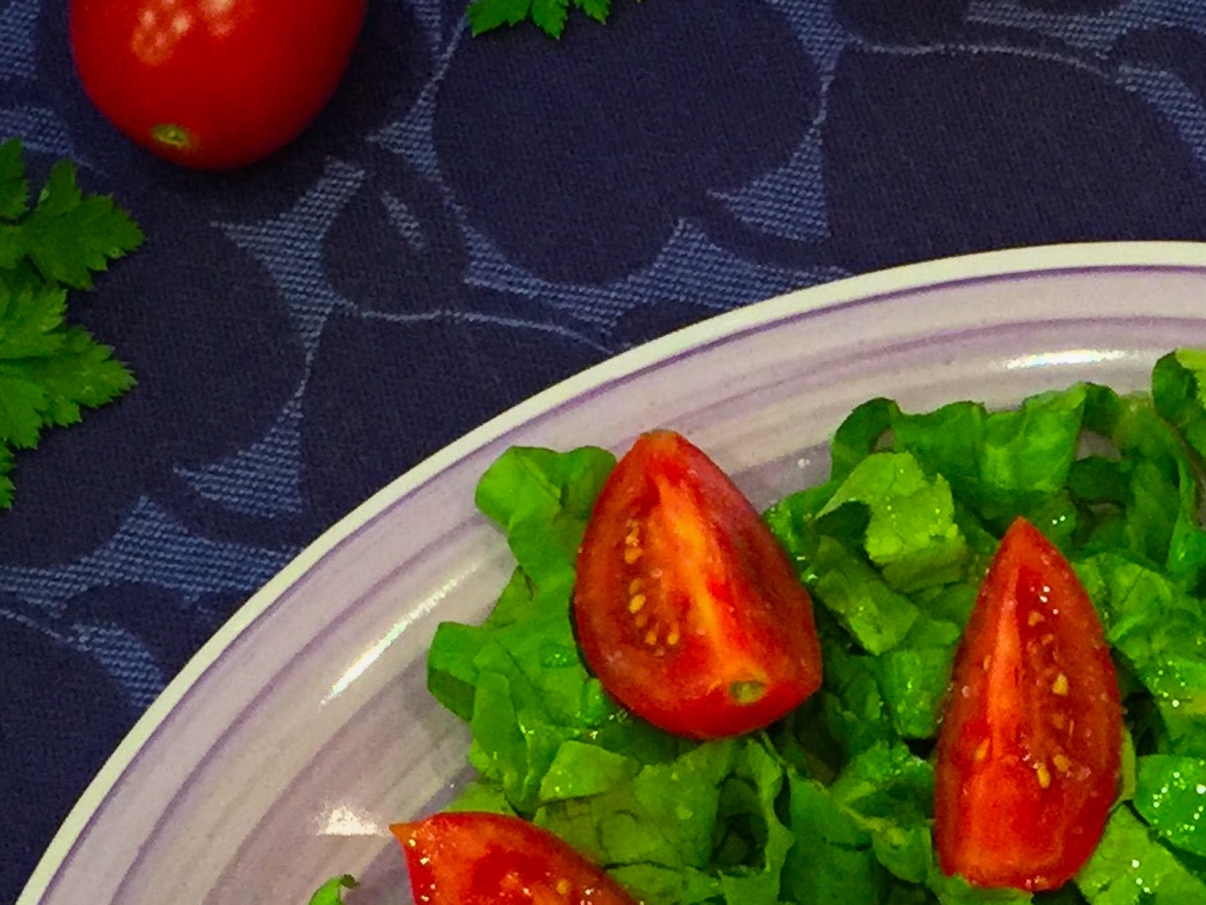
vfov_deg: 13.8
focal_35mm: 105
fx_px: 3659
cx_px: 1369
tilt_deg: -67.2
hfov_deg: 18.0
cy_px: 1012
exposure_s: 1/33
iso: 250
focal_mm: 4.15
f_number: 2.2
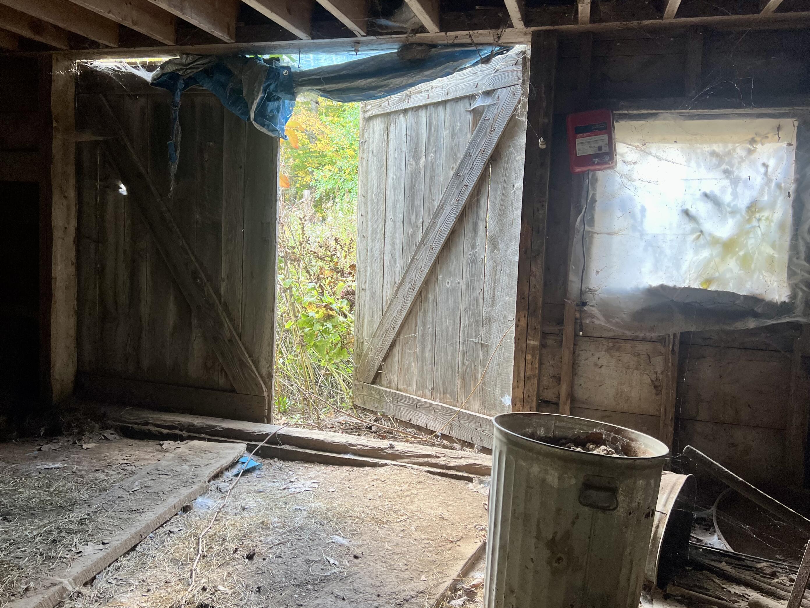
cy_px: 285
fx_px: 655
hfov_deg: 63.4
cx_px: 399
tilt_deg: -4.5
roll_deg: -2.7
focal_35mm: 28
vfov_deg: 49.7
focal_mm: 5.7
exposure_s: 1/121
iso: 125
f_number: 1.5
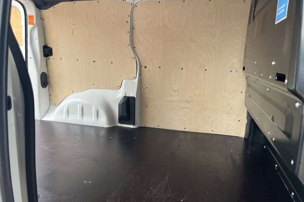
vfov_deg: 46.4
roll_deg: -1.8
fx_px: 236
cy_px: 104
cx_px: 155
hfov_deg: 65.5
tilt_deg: -10.4
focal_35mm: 28
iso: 32
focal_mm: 5.1
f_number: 1.6
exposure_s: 1/144
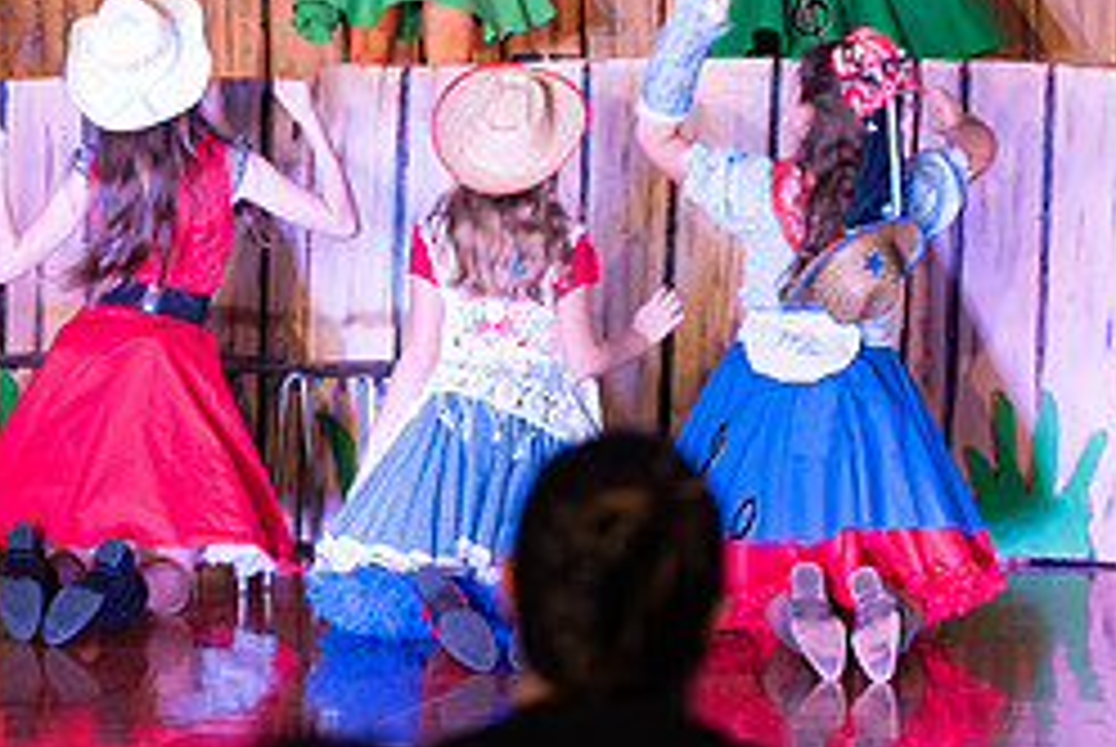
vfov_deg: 6.0
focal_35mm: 229
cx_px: 387
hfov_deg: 9.0
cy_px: -56
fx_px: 7107
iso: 560
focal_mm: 98
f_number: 2.8
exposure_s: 1/100
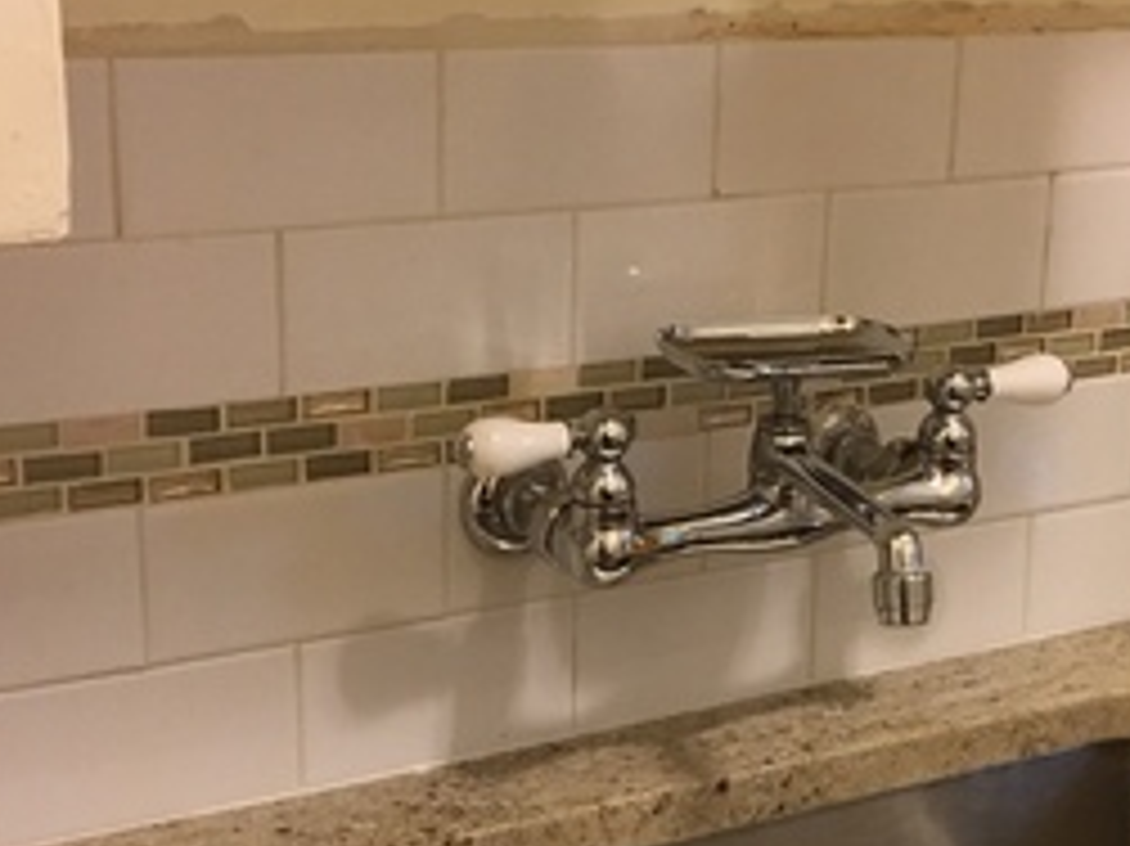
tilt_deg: -19.2
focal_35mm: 74
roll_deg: -1.4
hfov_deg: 26.2
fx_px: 2414
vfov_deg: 19.7
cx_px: 765
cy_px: 657
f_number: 2.2
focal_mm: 4.15
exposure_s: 1/10
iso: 80
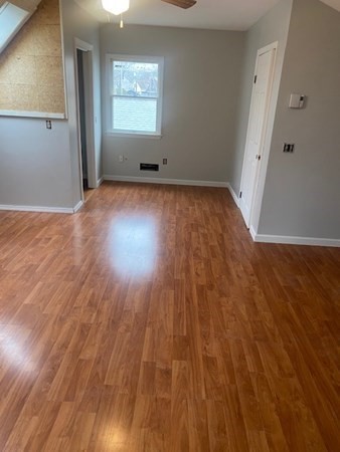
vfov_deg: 67.3
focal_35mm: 26
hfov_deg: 53.1
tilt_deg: -20.8
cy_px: 226
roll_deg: -3.3
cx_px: 170
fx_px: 340
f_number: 1.8
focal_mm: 4.25
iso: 80
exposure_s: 1/60
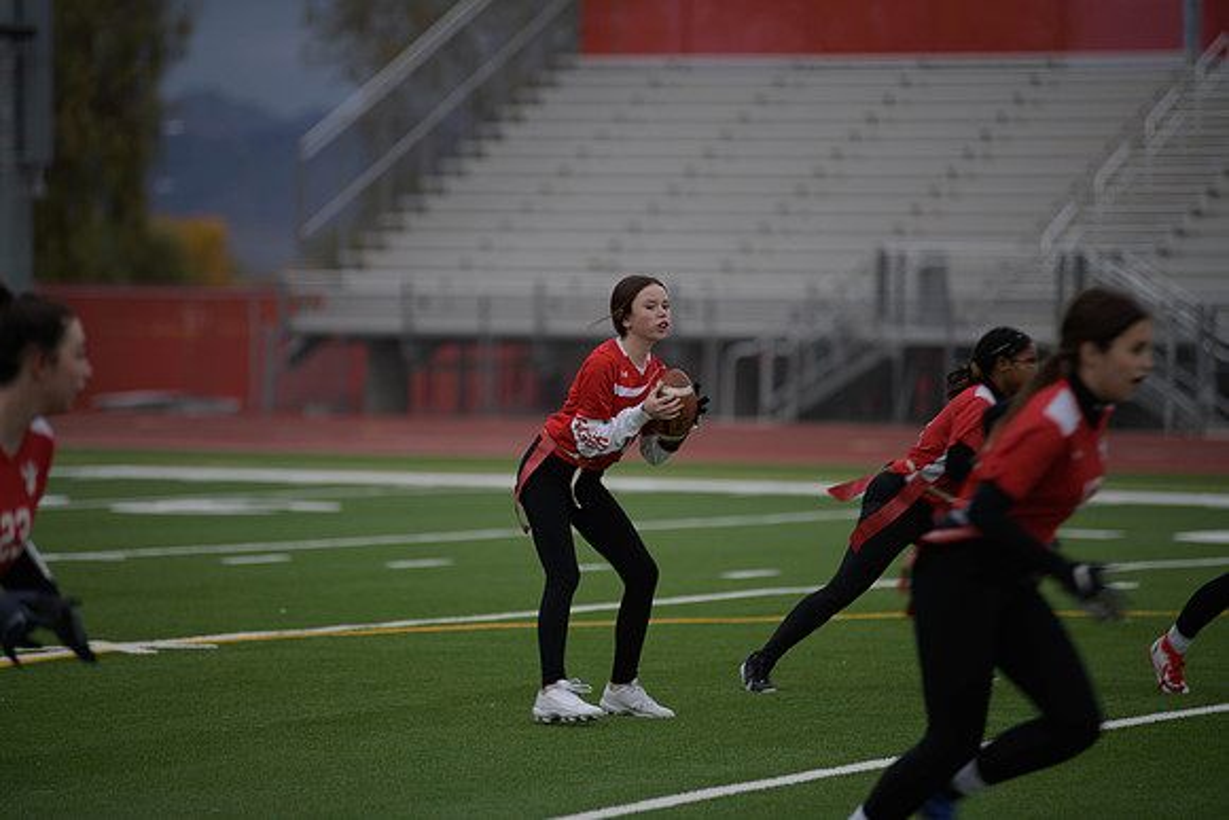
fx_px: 6829
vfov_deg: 6.9
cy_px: 410
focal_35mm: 200
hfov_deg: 10.3
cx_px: 614
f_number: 2.8
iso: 72
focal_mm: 200
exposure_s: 1/200
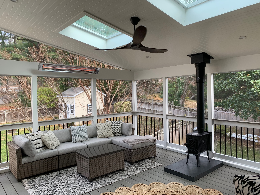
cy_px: 98
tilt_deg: -1.2
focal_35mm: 26
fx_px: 195
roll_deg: +1.4
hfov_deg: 67.3
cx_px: 130
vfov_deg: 53.1
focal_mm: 4.25
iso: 40
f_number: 1.8
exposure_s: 1/122
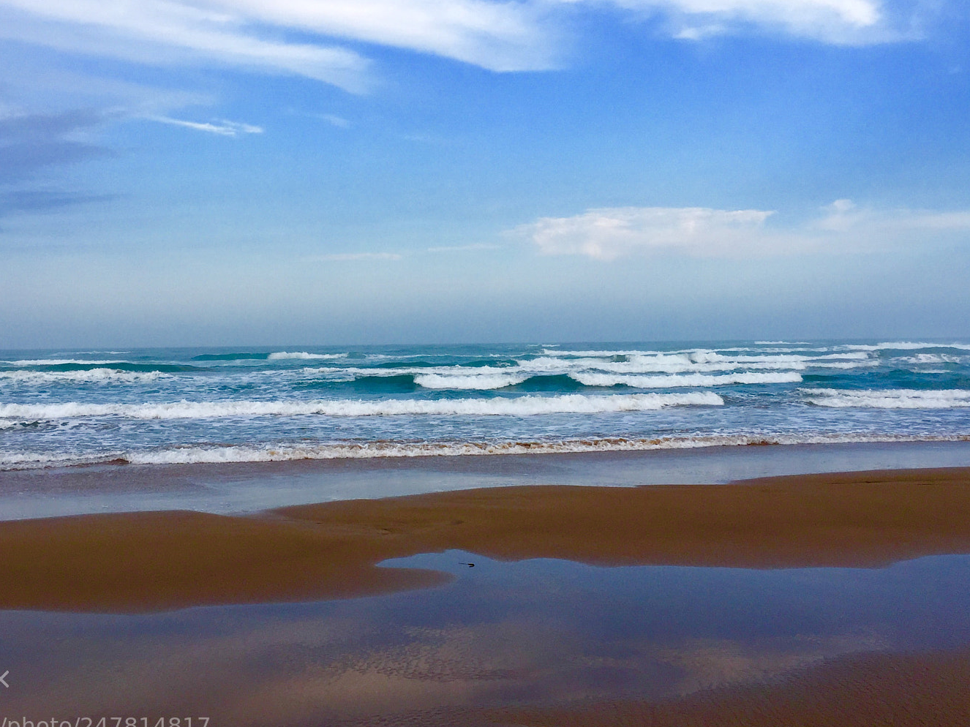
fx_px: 981
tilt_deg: +2.3
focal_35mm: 35
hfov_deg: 52.4
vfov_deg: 40.7
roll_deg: +1.3
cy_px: 344
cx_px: 413
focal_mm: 4.15
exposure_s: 1/807
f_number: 2.2
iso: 32
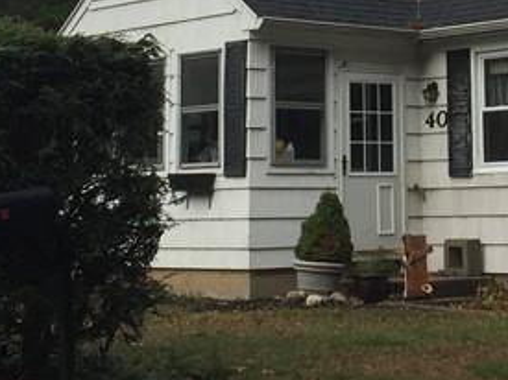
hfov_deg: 18.0
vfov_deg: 13.4
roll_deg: +1.7
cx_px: 423
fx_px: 1584
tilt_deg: +9.8
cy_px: -59
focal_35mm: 108
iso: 32
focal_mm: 4.15
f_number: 2.2
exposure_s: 1/1163
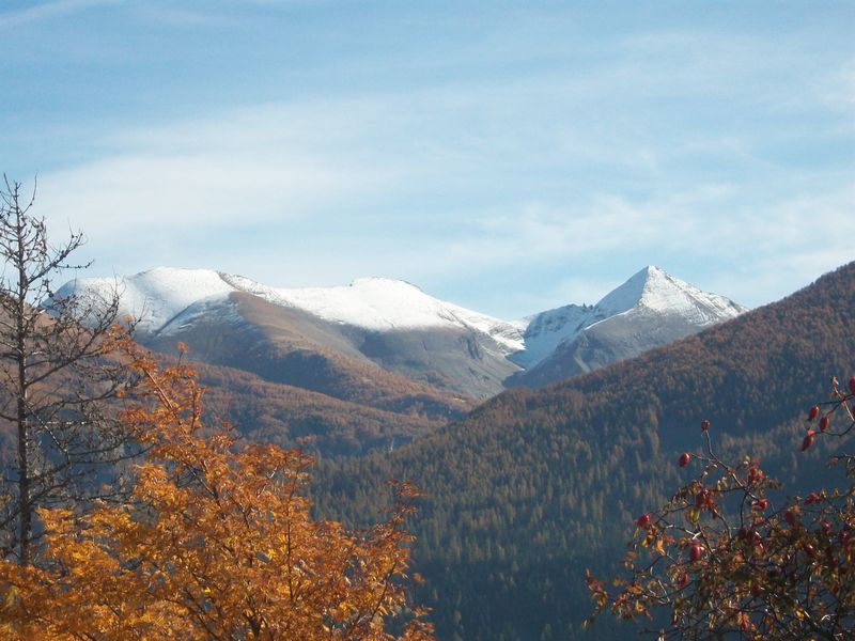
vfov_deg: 14.5
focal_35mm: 102
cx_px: 428
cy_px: 320
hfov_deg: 19.3
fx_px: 2519
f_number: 5.1
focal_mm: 17.1
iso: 80
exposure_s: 1/500
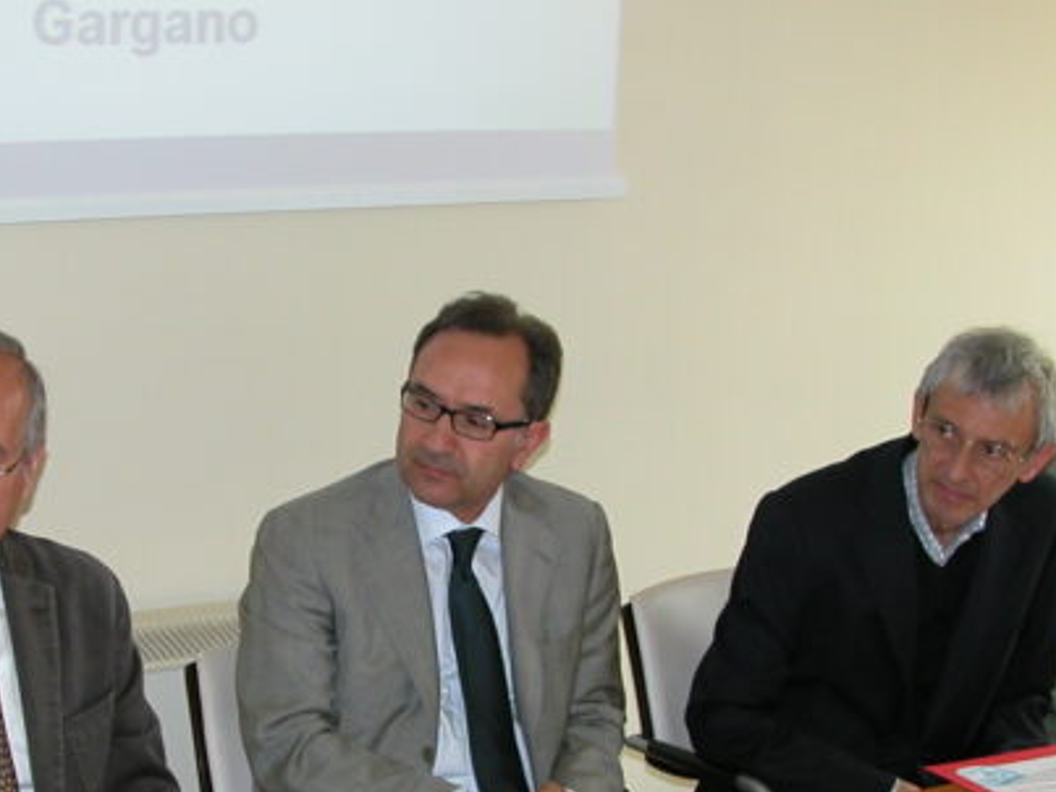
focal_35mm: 89
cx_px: 330
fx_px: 2714
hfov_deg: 21.9
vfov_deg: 16.5
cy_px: 587
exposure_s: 1/30
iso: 100
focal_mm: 8.9
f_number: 2.8
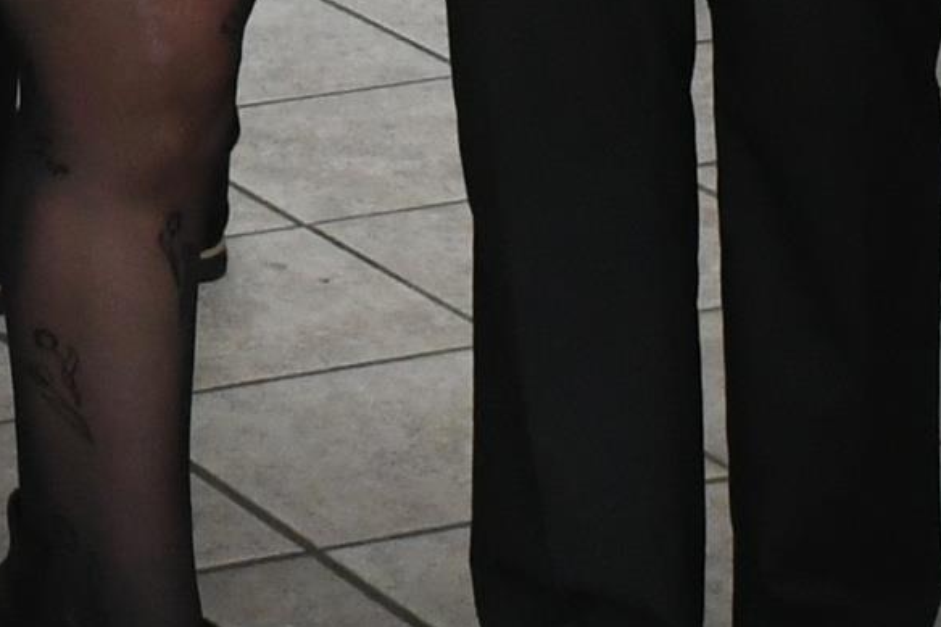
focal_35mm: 236
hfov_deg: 8.7
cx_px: 126
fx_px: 6167
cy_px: -708
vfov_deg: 5.7
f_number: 9
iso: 2000
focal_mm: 22
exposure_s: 1/100
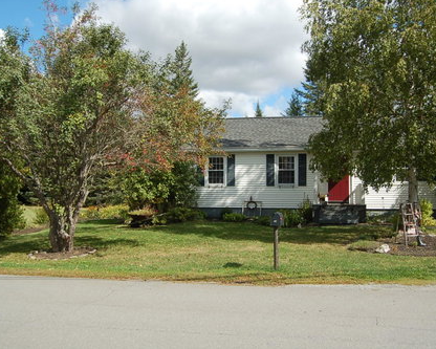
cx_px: 242
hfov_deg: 47.8
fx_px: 490
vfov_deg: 39.2
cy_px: 172
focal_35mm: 38
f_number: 4.5
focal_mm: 22
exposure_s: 1/1000
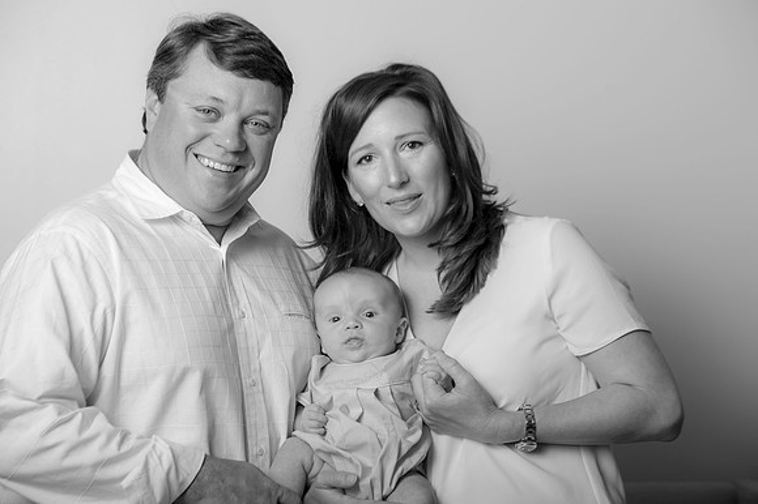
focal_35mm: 86
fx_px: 1810
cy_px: 252
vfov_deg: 15.9
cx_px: 379
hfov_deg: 23.7
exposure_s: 1/200
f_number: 5.6
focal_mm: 86
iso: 250
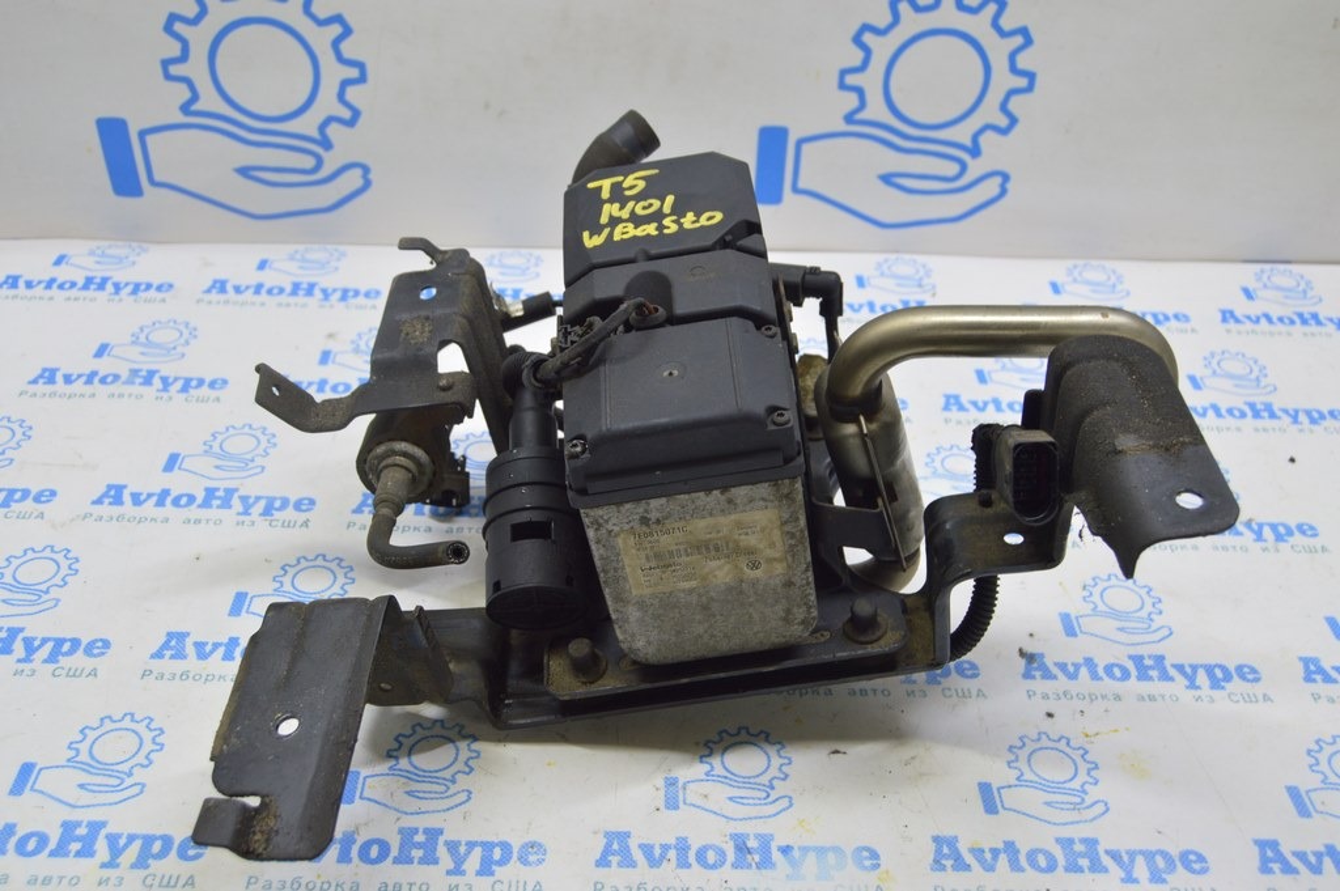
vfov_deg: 36.8
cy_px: 446
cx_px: 670
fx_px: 1339
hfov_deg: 53.2
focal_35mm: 36
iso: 400
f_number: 5.6
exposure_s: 1/20
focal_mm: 24
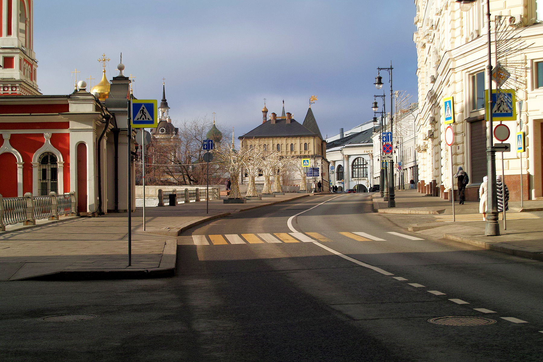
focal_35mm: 59
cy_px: 181
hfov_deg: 33.9
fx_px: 890
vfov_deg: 23.0
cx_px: 272
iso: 100
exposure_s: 1/800
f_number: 4
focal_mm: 35
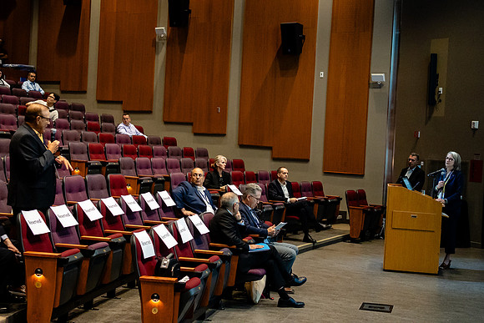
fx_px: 699
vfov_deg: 26.0
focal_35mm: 52
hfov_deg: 38.2
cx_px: 242
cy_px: 162
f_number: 2.8
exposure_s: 1/200
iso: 4000
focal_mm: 35
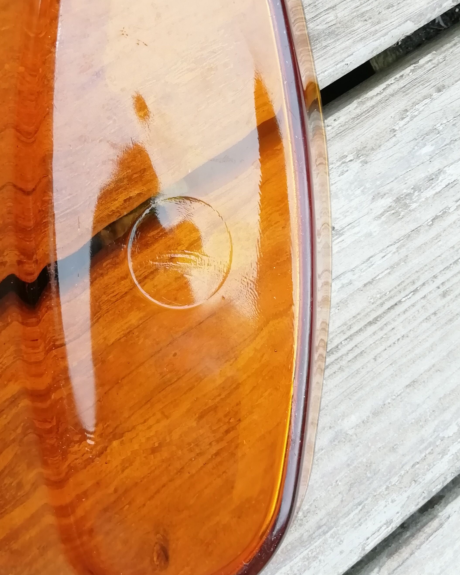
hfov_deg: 37.0
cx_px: 155
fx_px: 681
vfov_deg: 45.4
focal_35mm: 40
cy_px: 215
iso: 100
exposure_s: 1/100
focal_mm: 3.21
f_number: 2.2
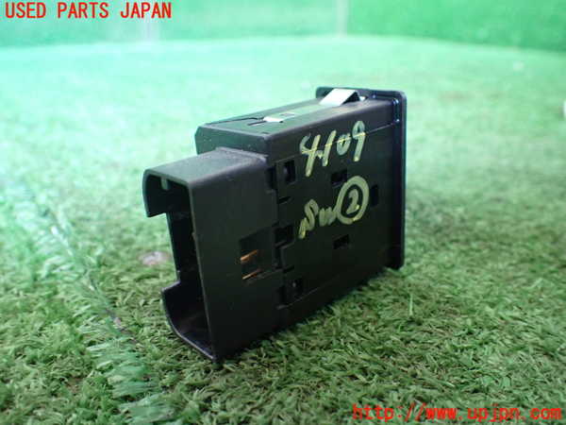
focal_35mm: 30
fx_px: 491
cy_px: 212
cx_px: 283
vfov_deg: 46.8
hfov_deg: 60.0
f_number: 2.3
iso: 800
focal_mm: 5.4
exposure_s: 1/30
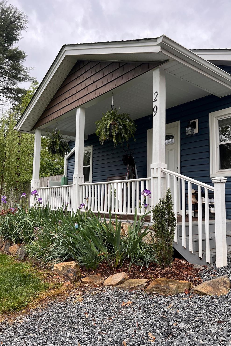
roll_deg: -0.3
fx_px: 269
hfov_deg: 46.4
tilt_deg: +7.6
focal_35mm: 28
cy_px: 171
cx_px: 120
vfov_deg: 65.5
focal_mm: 5.7
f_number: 1.5
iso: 50
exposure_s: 1/658
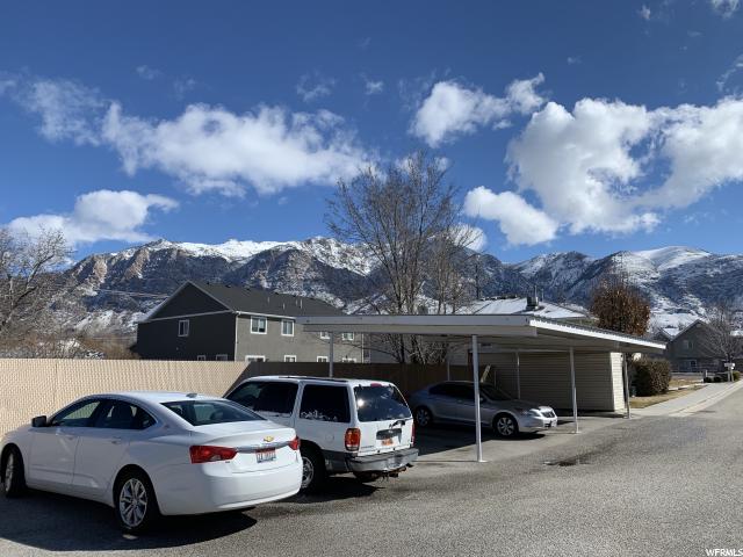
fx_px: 558
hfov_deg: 67.3
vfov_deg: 53.1
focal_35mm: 26
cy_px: 278
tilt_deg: +6.6
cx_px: 372
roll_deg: -1.5
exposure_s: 1/3401
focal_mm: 4.25
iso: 25
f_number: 1.8
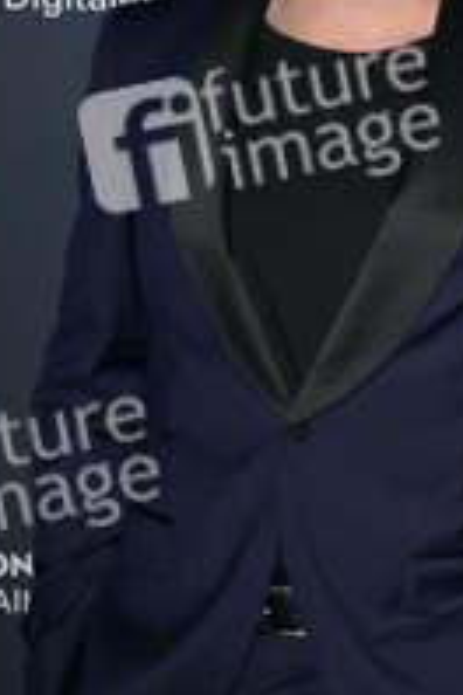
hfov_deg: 7.5
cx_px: 361
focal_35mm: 182
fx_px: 3511
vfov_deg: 11.3
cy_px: 305
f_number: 5.6
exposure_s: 1/250
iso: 800
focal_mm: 90
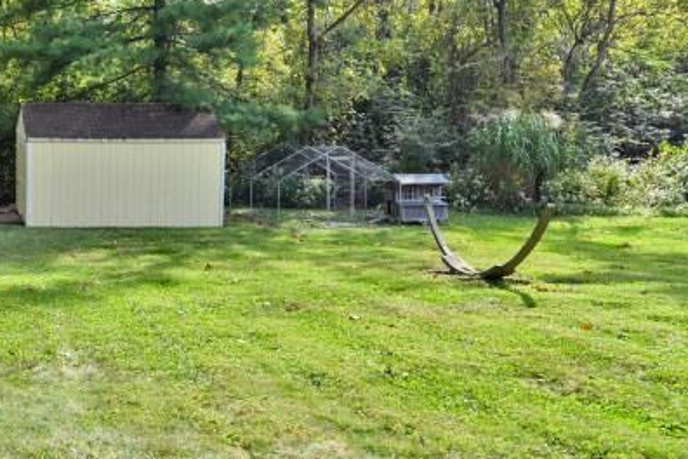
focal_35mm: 53
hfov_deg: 33.7
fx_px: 1013
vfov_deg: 25.4
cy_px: 165
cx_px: -26
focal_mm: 14
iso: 100
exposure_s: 1/320
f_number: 6.3
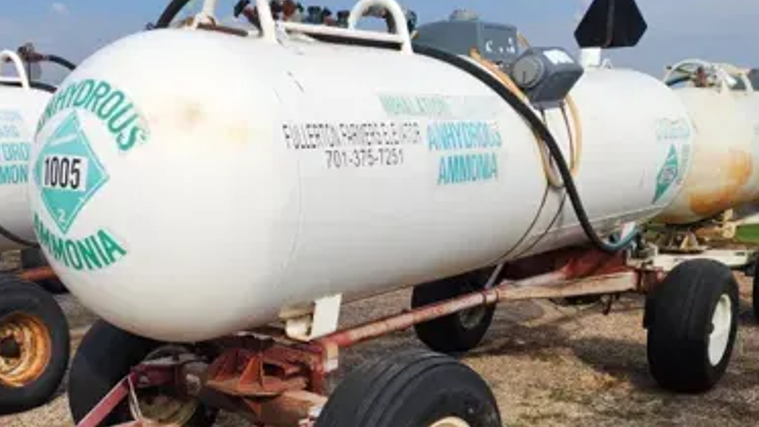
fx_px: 866
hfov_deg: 46.2
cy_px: 364
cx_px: 224
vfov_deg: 27.0
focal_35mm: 43
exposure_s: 1/1108
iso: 12
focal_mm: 6.4
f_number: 1.8
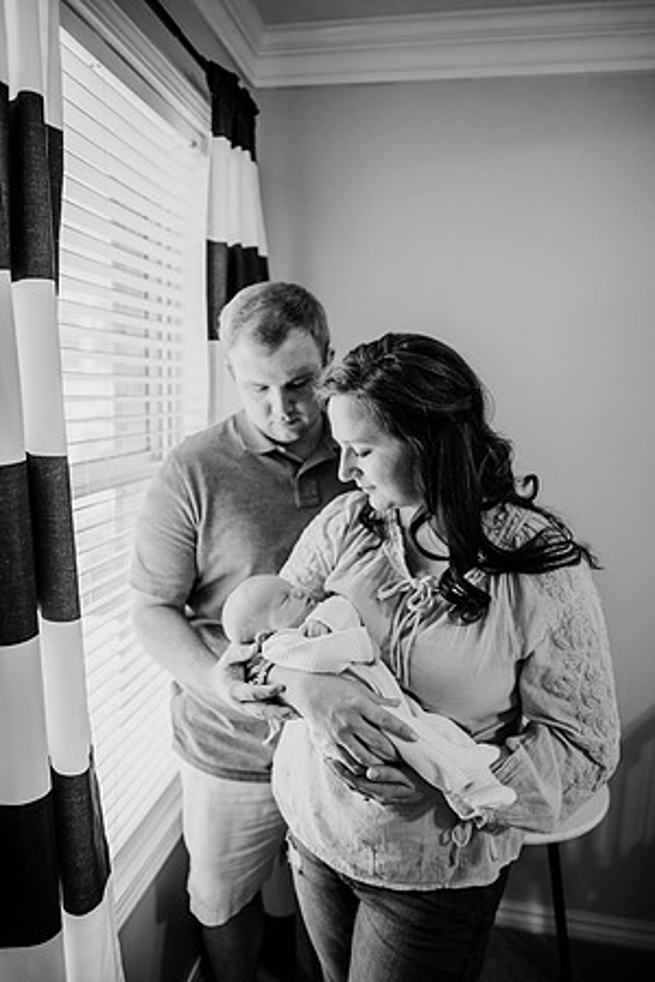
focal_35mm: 24
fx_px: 655
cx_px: 328
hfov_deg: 53.1
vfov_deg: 73.7
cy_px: 491
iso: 500
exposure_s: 1/160
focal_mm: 24
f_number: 2.2
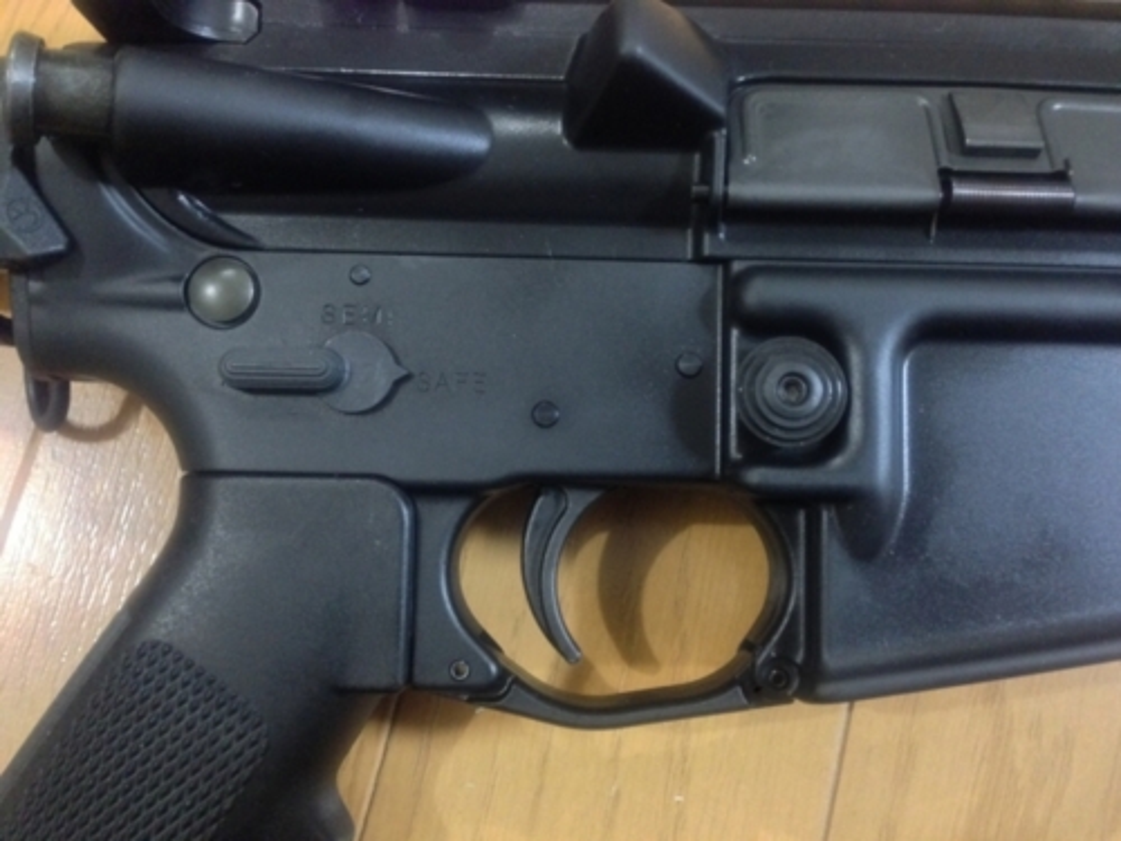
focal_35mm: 33
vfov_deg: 42.9
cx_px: 560
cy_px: 420
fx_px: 1069
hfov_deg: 55.4
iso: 800
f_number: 2.4
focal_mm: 4.12
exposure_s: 1/15
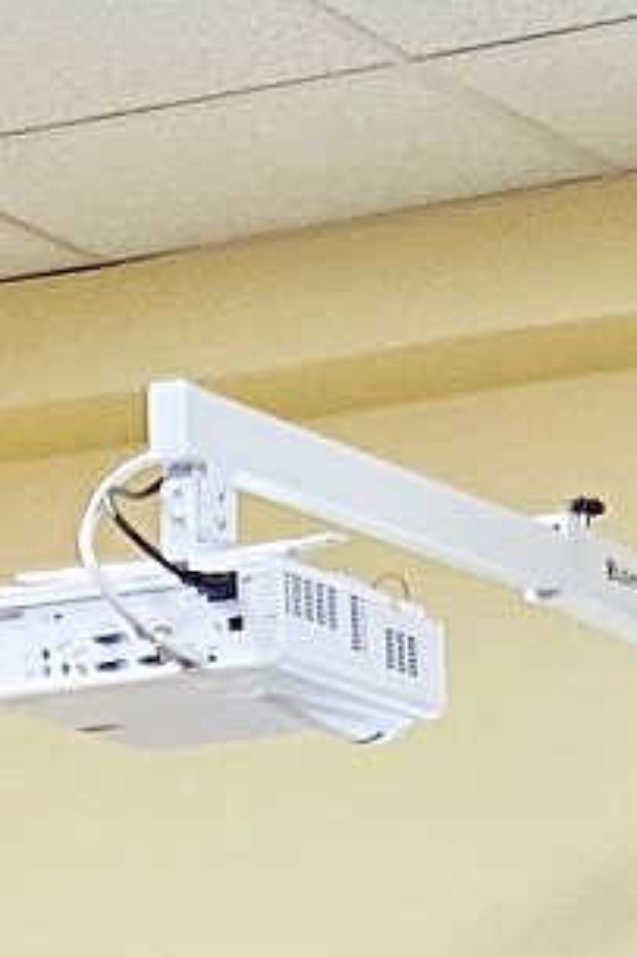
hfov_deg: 7.5
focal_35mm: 179
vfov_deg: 10.4
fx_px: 4756
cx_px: 954
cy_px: 2061
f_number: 1.8
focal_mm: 4.25
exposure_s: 1/60
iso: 100
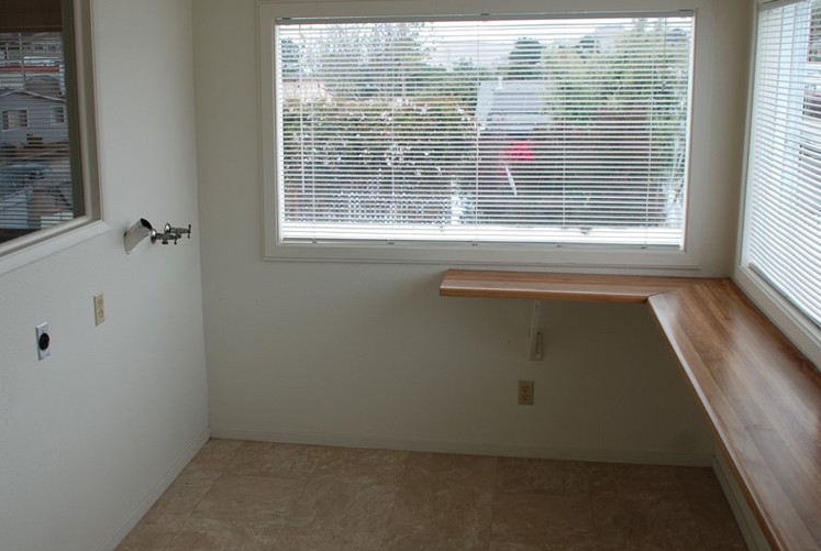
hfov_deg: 51.7
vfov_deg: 36.0
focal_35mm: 37
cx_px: 359
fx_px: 845
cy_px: 246
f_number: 5.6
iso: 125
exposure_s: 1/125
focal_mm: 18
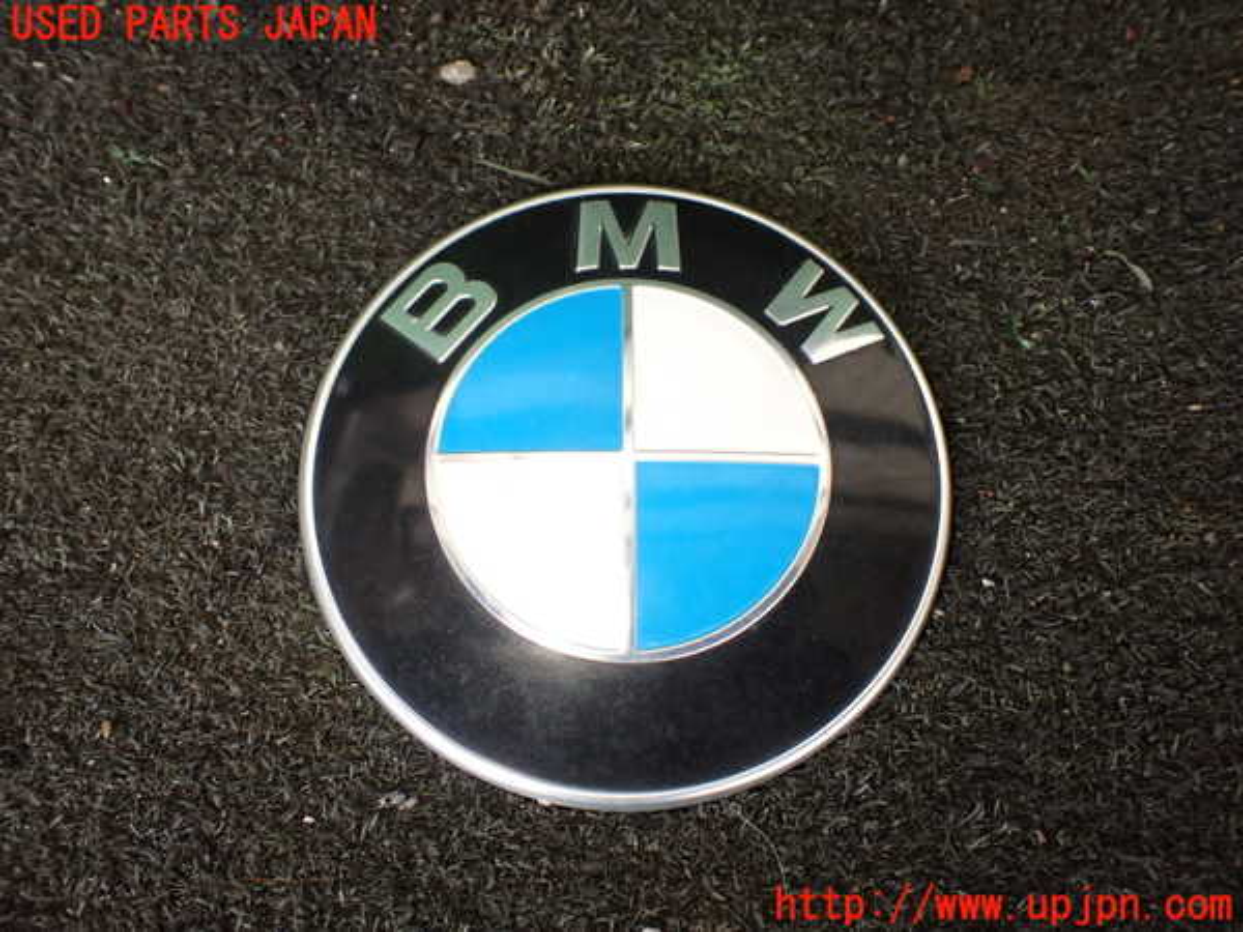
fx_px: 1077
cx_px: 622
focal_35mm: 30
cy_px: 466
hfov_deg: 60.0
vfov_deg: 46.8
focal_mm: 5.4
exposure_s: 1/125
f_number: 2.3
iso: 400
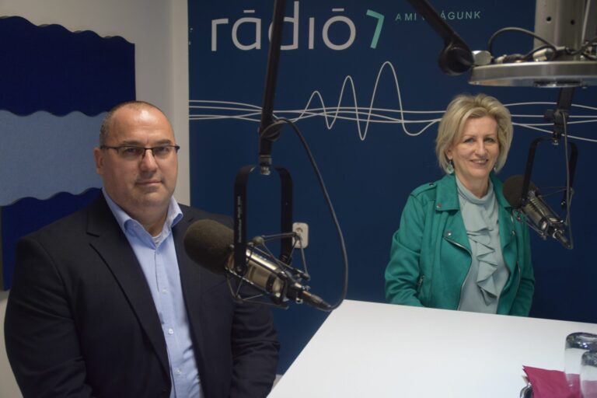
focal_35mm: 42
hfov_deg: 46.4
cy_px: 199
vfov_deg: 31.9
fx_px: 696
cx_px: 298
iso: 400
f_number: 4
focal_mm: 28
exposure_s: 1/60
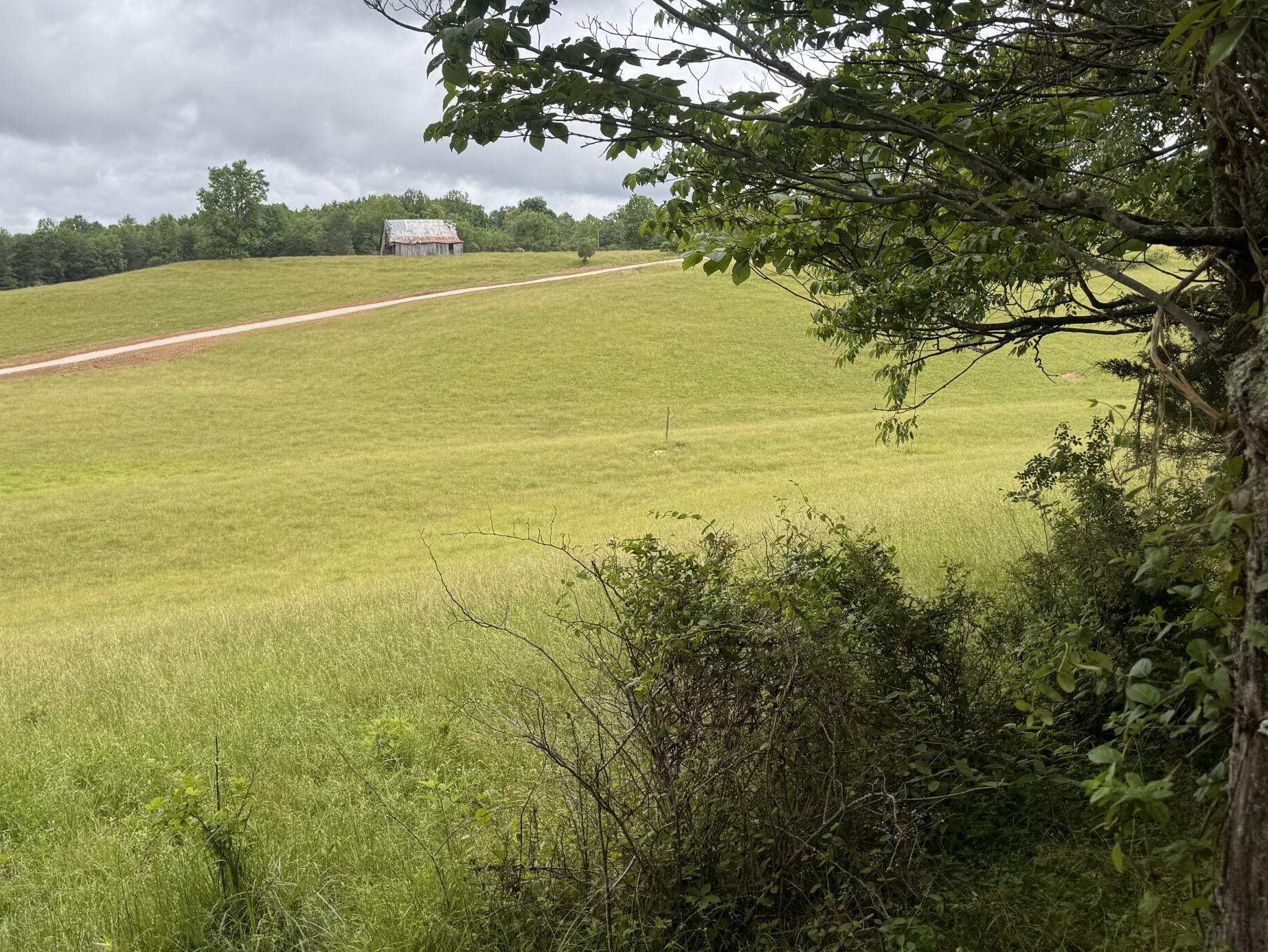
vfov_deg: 36.8
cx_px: 444
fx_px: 1429
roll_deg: +0.4
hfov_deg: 47.2
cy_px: 423
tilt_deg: -4.6
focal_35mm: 39
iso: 80
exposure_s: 1/2506
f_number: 1.78
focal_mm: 6.76
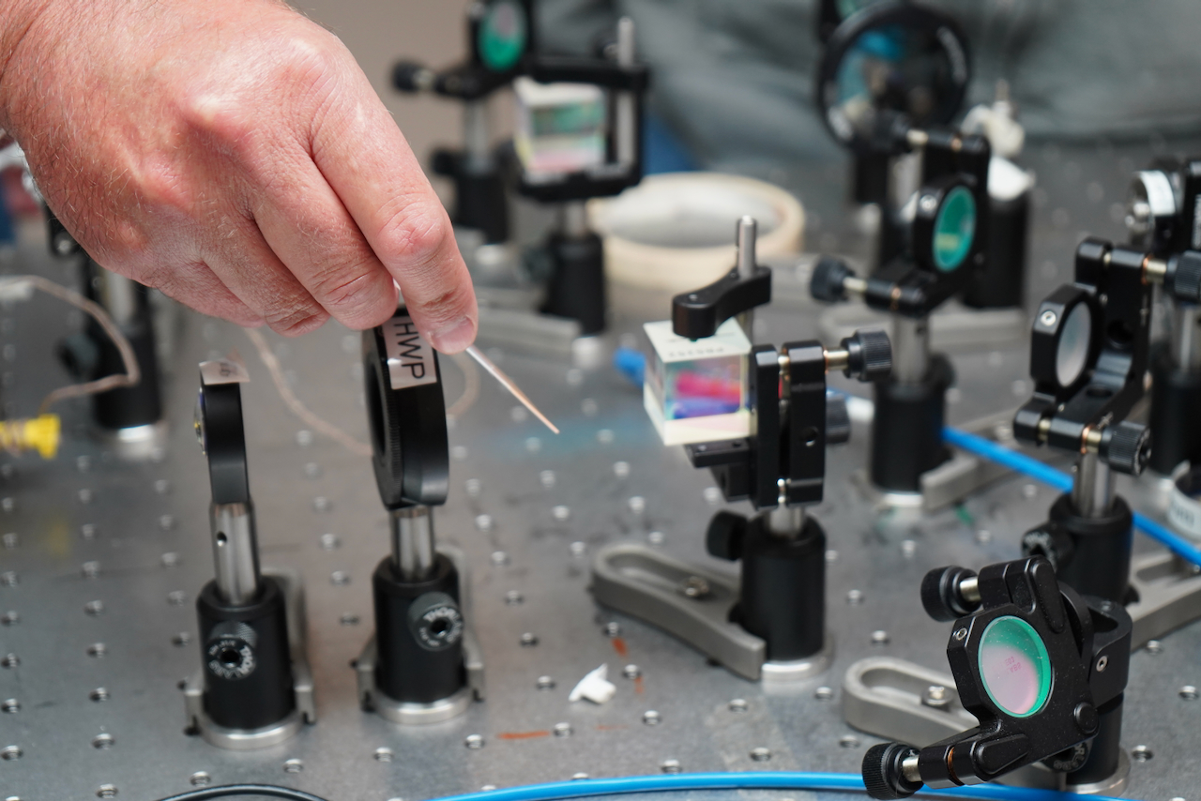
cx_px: 600
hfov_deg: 28.8
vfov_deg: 19.5
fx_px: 2336
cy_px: 400
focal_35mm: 70
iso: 1000
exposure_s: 1/160
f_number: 5.6
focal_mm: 70
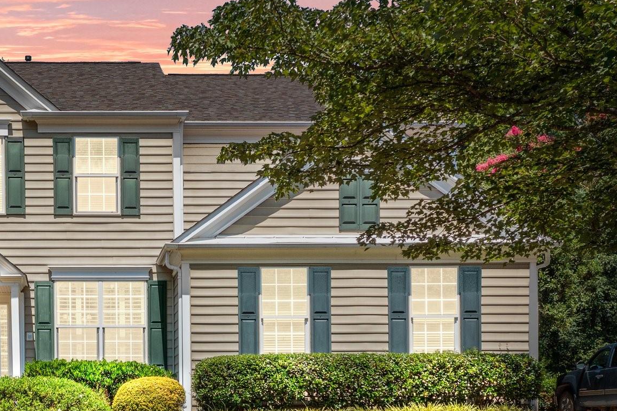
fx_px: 857
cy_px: 242
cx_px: 75
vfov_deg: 26.9
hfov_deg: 37.3
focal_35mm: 50
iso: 100
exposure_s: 1/500
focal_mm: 10.26
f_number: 5.6
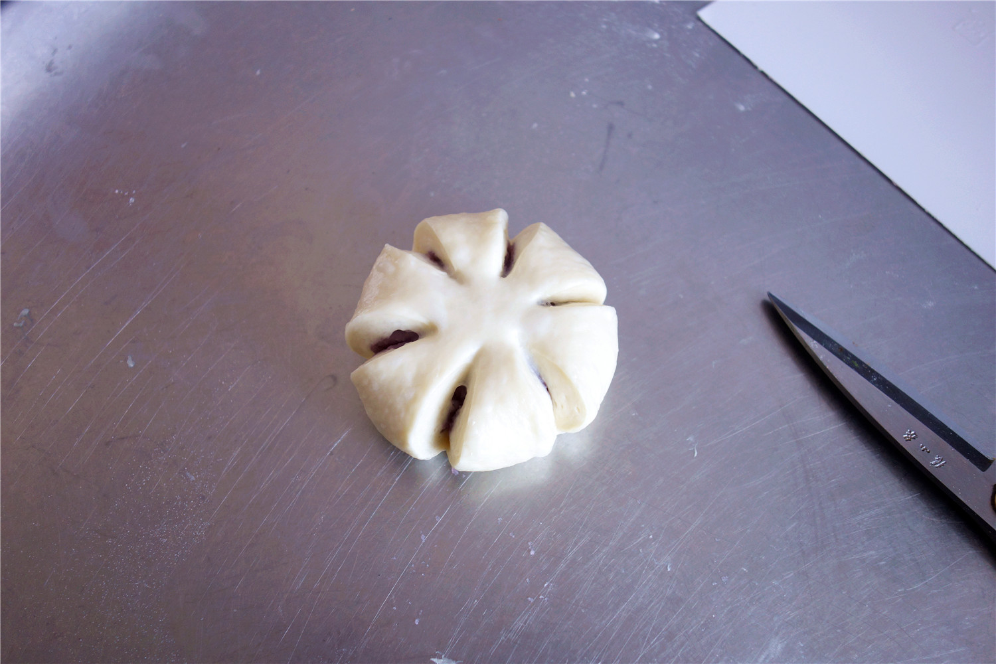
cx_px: 498
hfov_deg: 58.7
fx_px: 885
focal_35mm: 32
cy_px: 332
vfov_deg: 41.1
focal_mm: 12.03
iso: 250
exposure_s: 1/40
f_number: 2.5
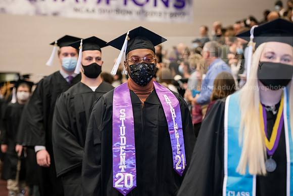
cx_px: 146
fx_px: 798
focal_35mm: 98
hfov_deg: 20.8
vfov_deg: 14.0
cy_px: 98
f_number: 3.5
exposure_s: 1/200
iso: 1600
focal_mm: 98
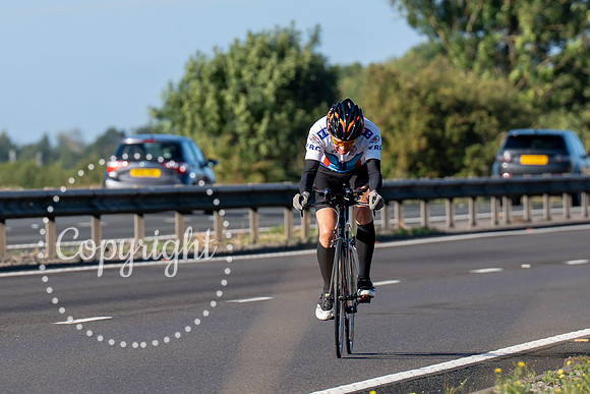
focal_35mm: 480
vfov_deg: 2.9
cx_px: 339
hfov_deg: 4.3
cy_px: 113
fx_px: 7867
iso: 100
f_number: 4.5
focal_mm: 191
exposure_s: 1/800
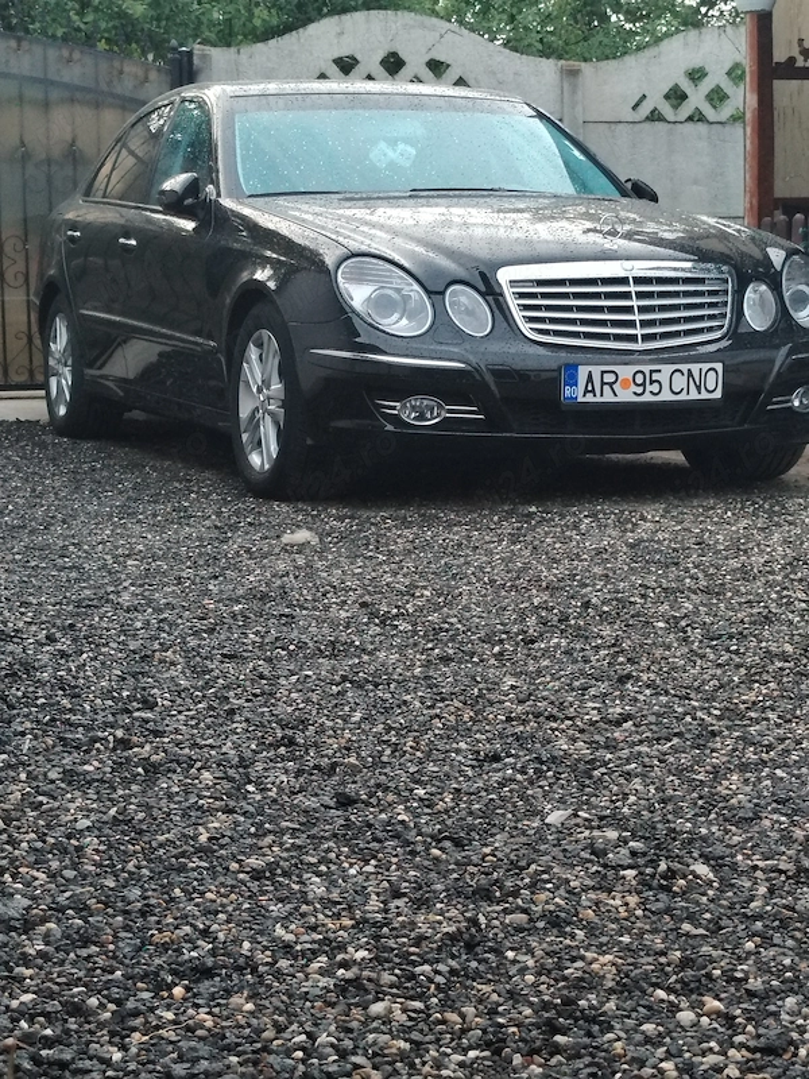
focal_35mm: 74
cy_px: 540
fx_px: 2306
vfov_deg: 26.3
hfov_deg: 19.9
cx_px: 404
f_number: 1.75
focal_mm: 5.25
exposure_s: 1/25
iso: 653
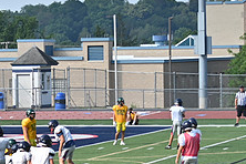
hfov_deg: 9.4
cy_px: 153
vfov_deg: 6.3
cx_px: 76
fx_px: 1496
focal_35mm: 219
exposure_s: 1/800
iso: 100
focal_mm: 56
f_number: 4.5
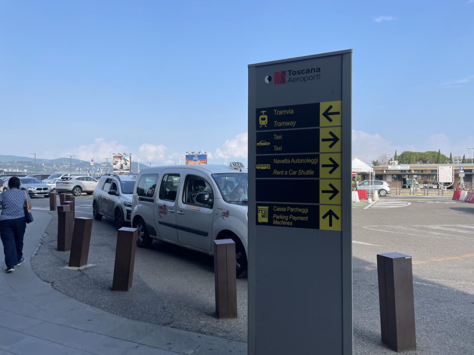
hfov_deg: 67.3
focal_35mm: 26
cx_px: 237
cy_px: 178
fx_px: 356
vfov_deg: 53.1
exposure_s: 1/2092
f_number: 1.6
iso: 32
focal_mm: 4.2
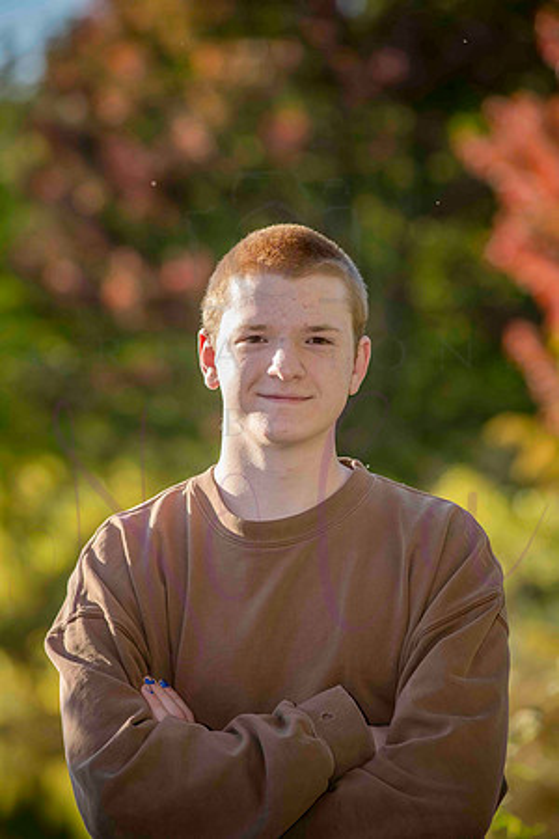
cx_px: 280
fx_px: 3377
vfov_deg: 14.2
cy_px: 420
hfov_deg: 9.5
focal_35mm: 145
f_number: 5
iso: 400
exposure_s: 1/800
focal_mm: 145
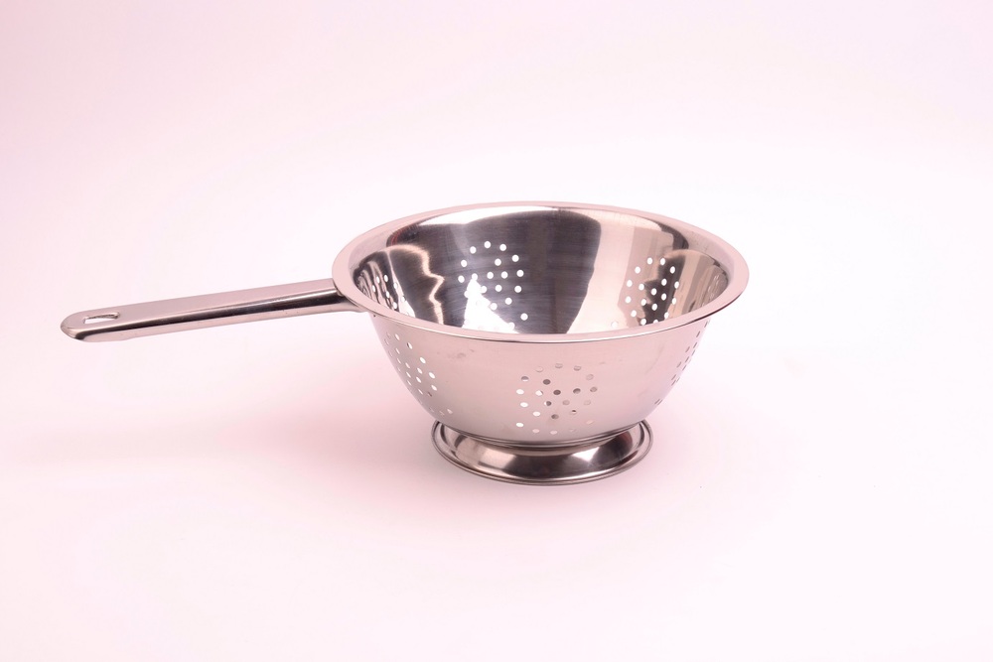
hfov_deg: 33.4
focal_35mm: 60
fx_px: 1655
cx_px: 496
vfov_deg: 22.6
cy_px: 331
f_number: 10
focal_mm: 40
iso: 100
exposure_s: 1/125
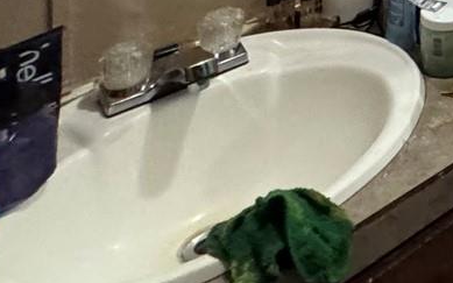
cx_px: 755
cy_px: -339
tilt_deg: -5.6
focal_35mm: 61
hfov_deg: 23.2
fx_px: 753
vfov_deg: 15.3
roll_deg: -3.2
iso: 640
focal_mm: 2.22
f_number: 2.2
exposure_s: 1/60
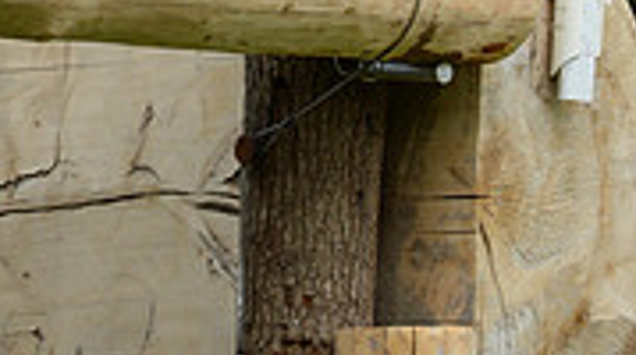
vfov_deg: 0.9
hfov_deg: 1.6
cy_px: -660
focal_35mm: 1360
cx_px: 163
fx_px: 22898
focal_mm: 400
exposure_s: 1/1000
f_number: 8
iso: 1000
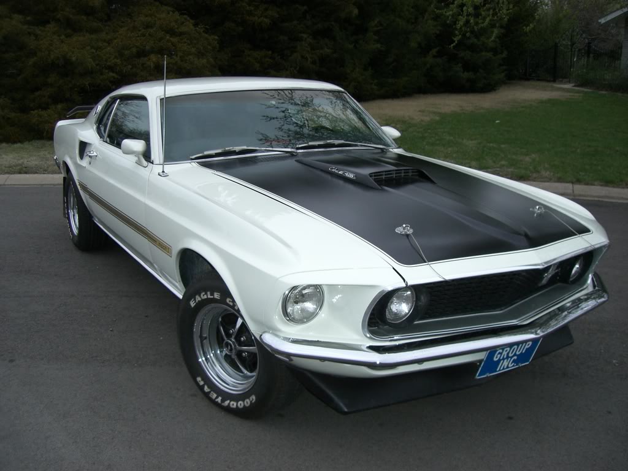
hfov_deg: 49.0
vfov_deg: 37.7
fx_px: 689
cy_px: 236
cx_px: 314
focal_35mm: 38
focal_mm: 6.2
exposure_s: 1/125
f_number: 2.7
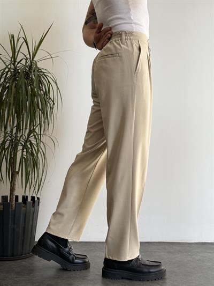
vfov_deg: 39.6
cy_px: 143
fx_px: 395
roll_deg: -1.3
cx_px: 107
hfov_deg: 30.3
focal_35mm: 48
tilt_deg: +0.9
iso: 80
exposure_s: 1/171
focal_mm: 6.76
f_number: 1.78
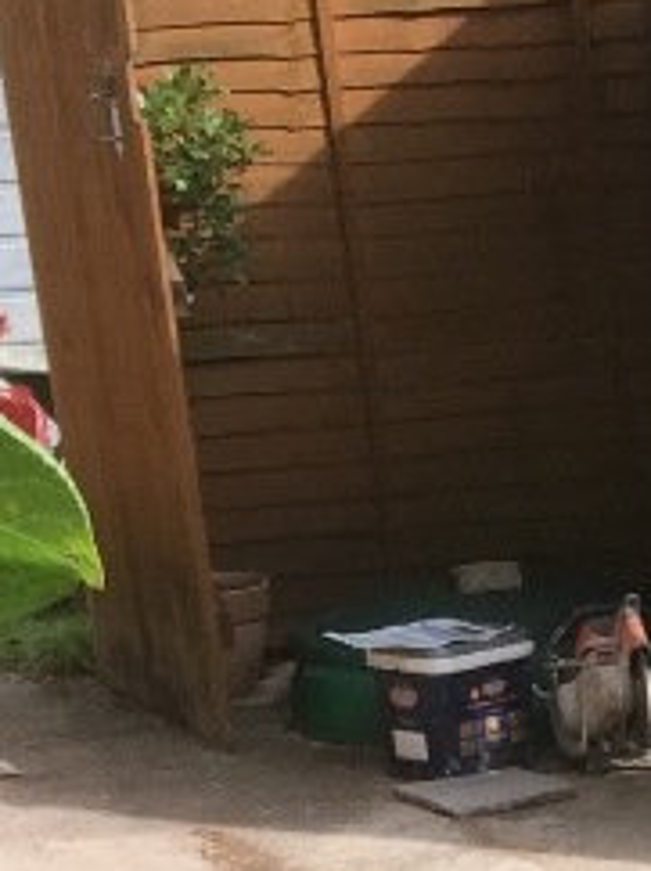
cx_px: 1331
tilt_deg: -18.4
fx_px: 3617
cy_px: 1116
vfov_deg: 13.3
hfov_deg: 9.6
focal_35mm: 144
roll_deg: +2.4
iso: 32
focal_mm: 4.15
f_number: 2.2
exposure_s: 1/488
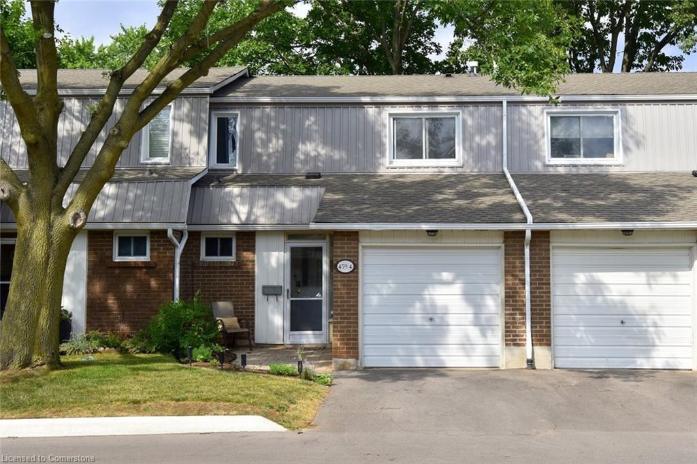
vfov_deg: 37.8
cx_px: 348
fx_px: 677
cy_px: 232
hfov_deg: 54.5
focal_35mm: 35
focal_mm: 35
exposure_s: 1/640
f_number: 13
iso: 500
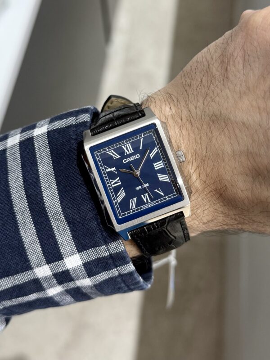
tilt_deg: -60.6
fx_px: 250
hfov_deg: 56.8
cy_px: 180
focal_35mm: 24
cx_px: 135
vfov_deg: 71.6
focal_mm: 6.76
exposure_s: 1/50
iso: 160
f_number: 1.78
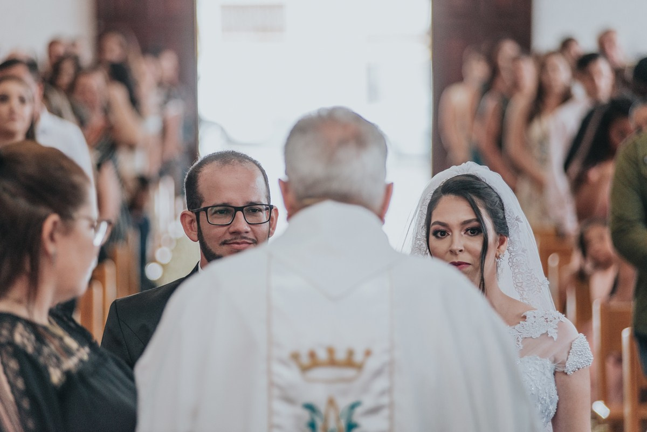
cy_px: 216
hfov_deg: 14.1
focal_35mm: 145
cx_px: 324
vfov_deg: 9.5
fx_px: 2607
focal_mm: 145
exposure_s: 1/250
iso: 1250
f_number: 2.8
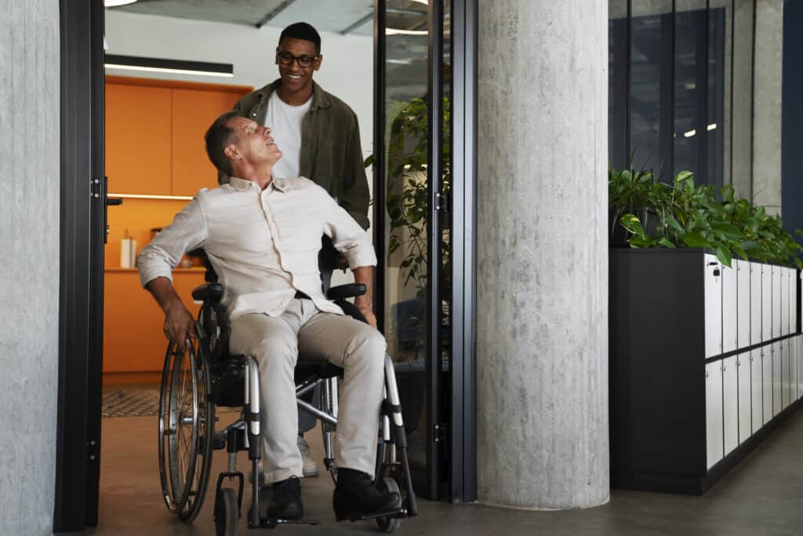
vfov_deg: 27.0
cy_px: 268
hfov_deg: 39.6
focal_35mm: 50
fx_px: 1115
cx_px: 402
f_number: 2.8
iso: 500
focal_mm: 50
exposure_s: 1/250
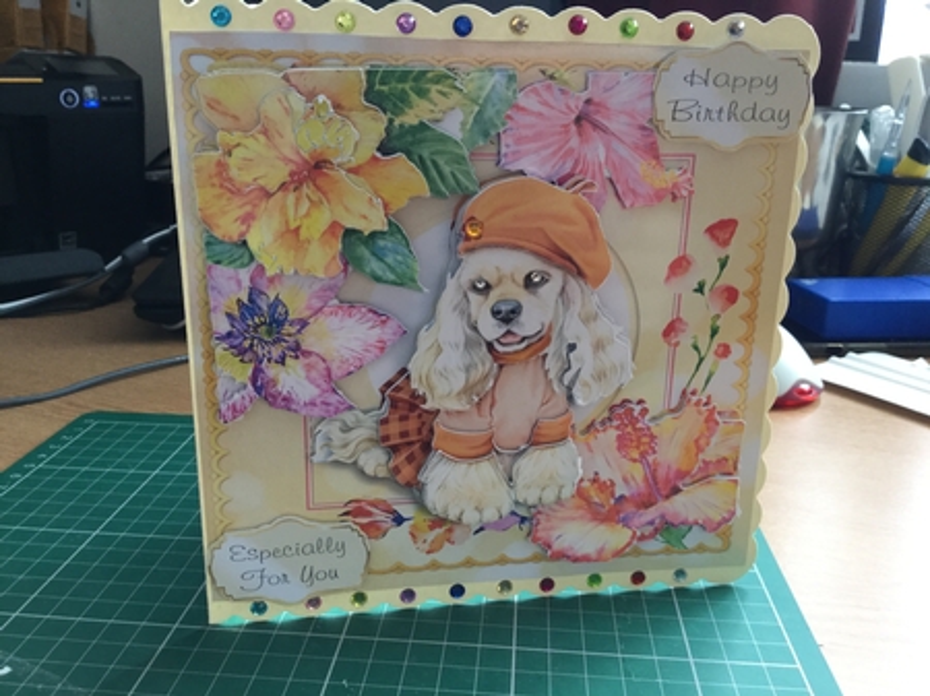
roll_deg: -1.9
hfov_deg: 58.4
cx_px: 465
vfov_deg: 45.4
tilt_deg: -17.6
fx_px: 832
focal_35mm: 31
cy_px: 348
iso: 80
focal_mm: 3.3
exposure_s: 1/33
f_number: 2.4
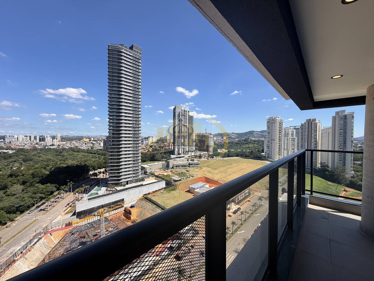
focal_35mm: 14
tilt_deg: -0.7
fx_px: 151
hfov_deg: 102.1
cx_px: 187
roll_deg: -0.9
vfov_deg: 85.7
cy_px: 140
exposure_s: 1/770
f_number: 2.2
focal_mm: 2.22
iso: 25
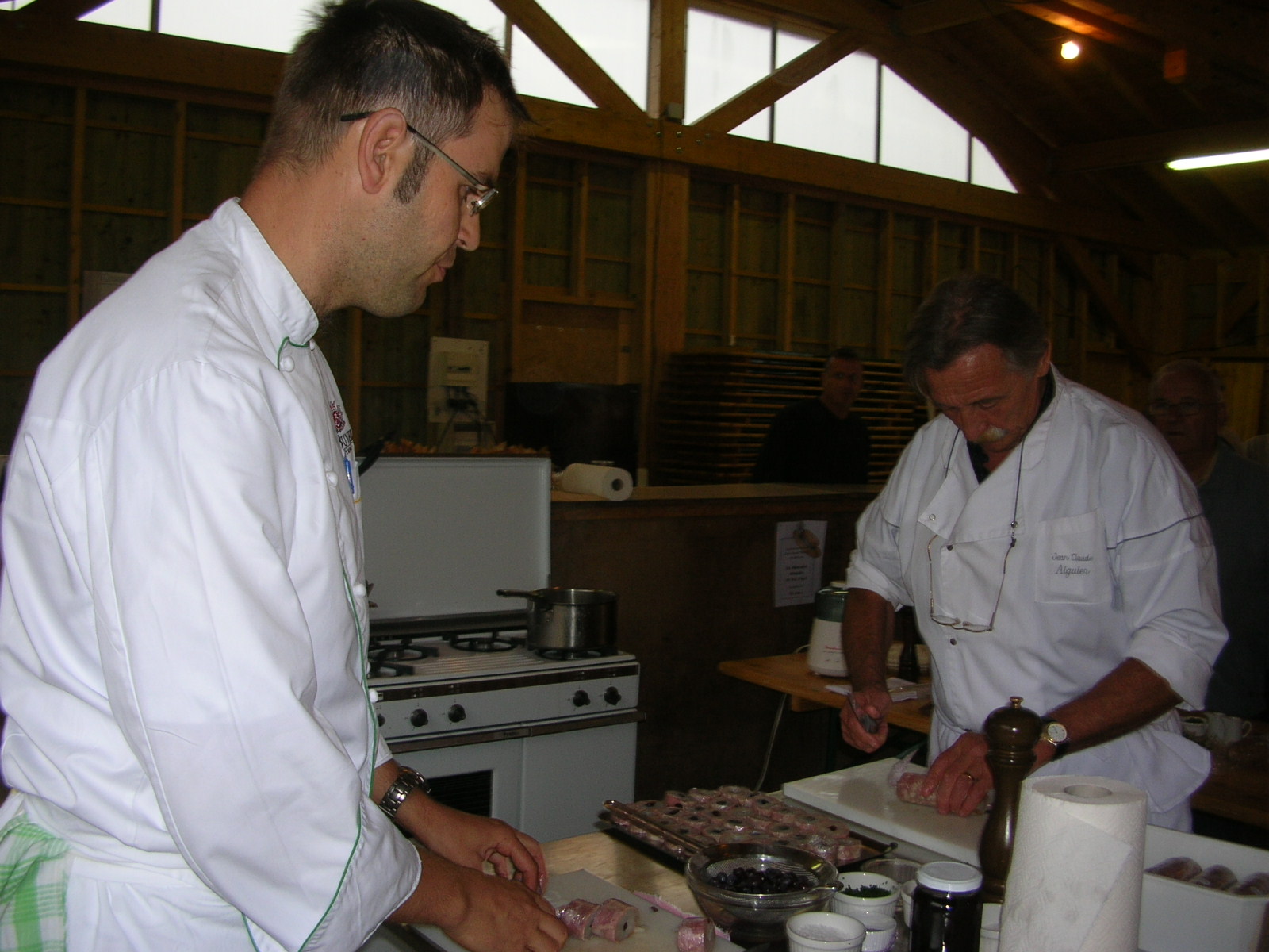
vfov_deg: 40.7
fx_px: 1283
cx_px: 634
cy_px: 476
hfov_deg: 52.6
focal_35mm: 35
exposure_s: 1/60.1
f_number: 2.8
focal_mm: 5.8
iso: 50
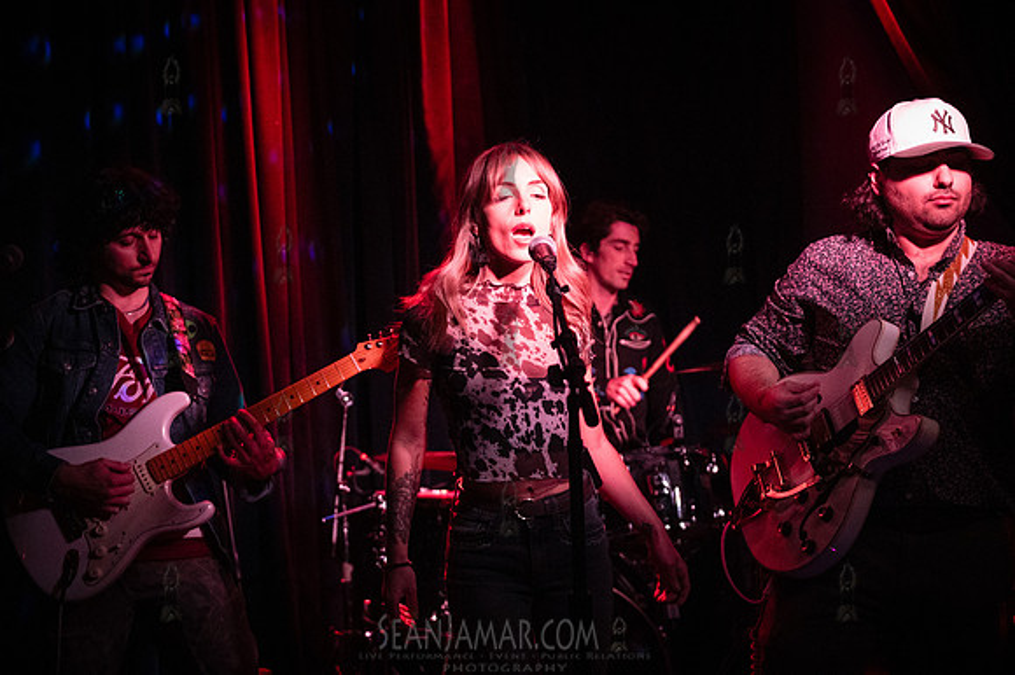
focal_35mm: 56
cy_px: 338
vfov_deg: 24.2
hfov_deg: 35.7
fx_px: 1578
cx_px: 508
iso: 12800
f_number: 3.2
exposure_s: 1/320
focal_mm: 56
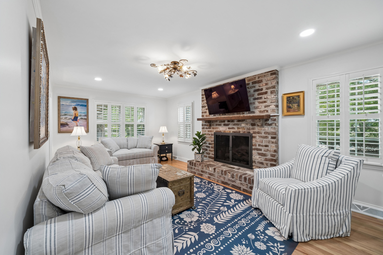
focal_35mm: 14
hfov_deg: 104.3
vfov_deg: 81.2
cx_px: 192
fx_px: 149
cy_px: 128
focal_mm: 14
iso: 320
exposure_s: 1/15
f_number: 8
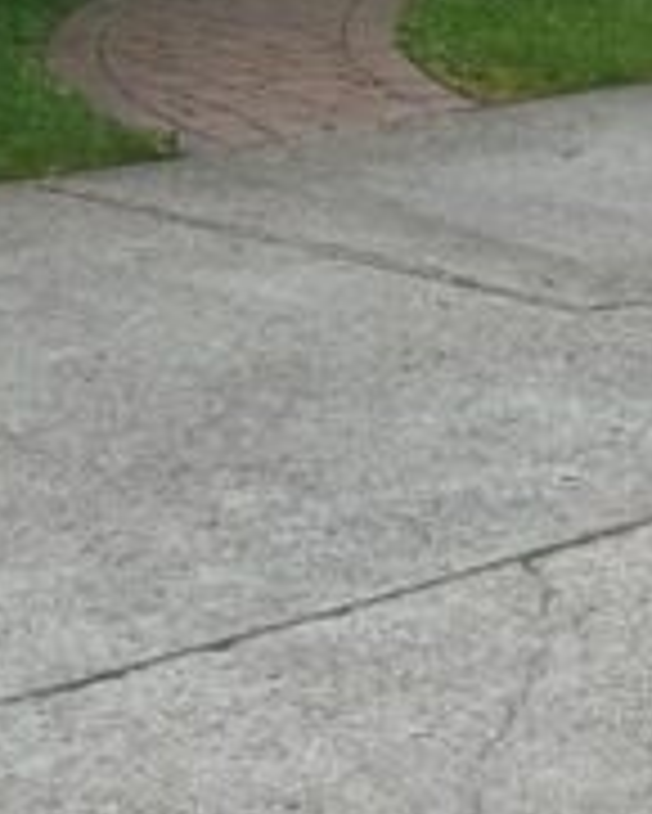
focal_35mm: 142
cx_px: 949
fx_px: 3422
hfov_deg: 10.5
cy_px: -463
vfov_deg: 12.8
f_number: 3.3
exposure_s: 1/400
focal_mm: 5.9
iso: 64
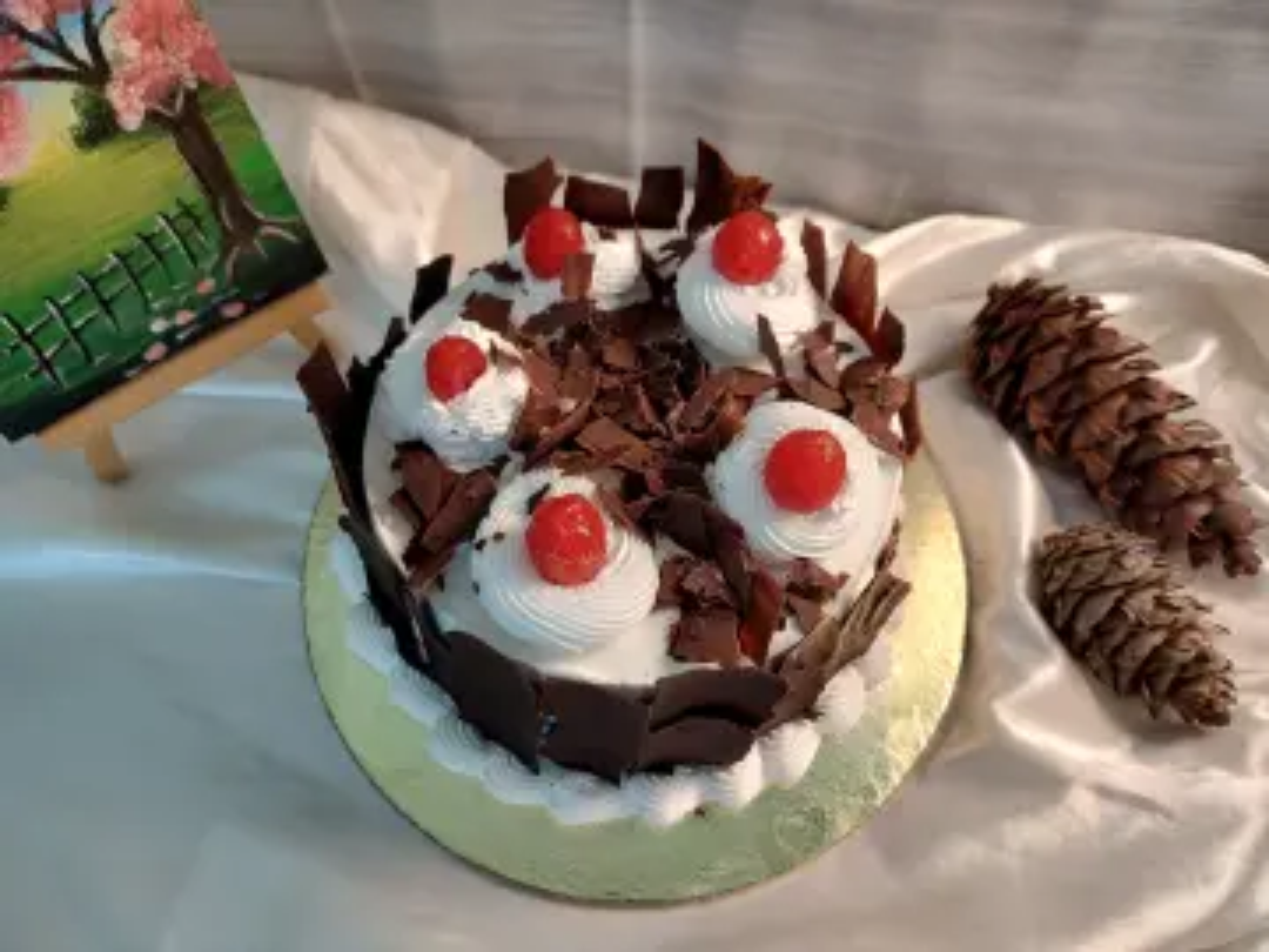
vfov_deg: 58.9
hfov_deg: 73.9
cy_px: 476
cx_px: 634
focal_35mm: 23
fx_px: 843
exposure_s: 1/33.3
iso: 478
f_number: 1.8
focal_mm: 5.56
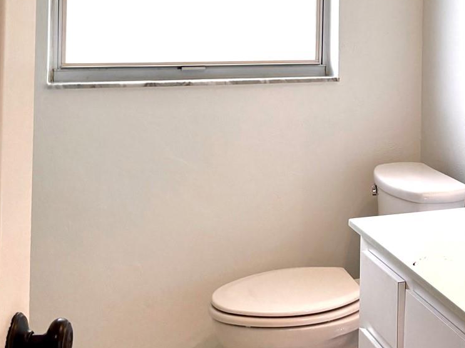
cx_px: 404
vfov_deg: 24.9
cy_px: 6
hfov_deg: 32.9
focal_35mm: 56
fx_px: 752
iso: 125
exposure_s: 1/217
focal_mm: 5.96
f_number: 1.6
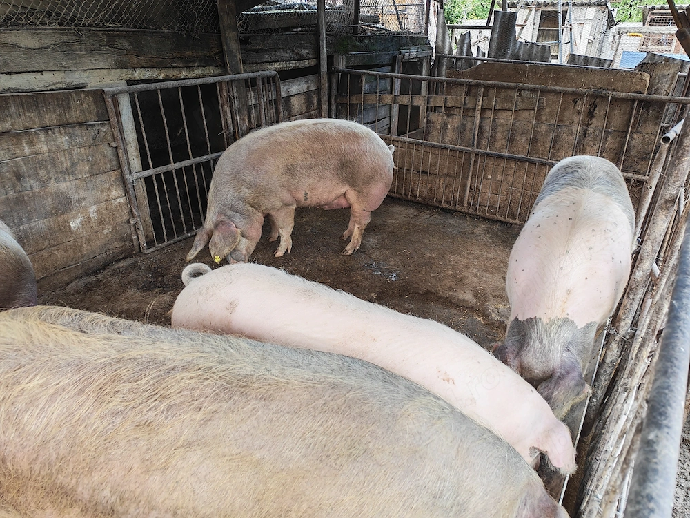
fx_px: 478
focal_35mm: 24
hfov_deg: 71.6
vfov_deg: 56.8
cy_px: 259
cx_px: 345
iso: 200
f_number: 1.9
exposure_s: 1/100
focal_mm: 6.12
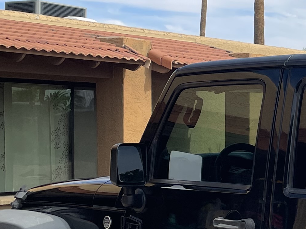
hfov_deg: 17.4
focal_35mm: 104
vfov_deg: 14.2
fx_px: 919
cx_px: 425
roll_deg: -0.1
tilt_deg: -2.6
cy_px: 177
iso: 32
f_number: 1.6
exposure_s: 1/2564
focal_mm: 4.2
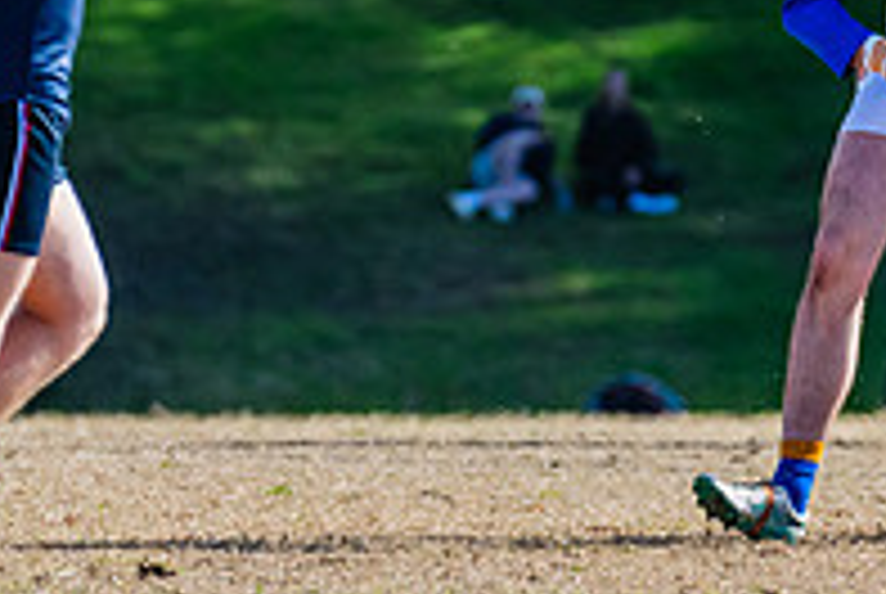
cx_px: 498
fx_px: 25412
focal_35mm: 1031
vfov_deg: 1.3
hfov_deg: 2.0
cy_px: 68
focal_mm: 290
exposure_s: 1/1600
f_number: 7.1
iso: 640
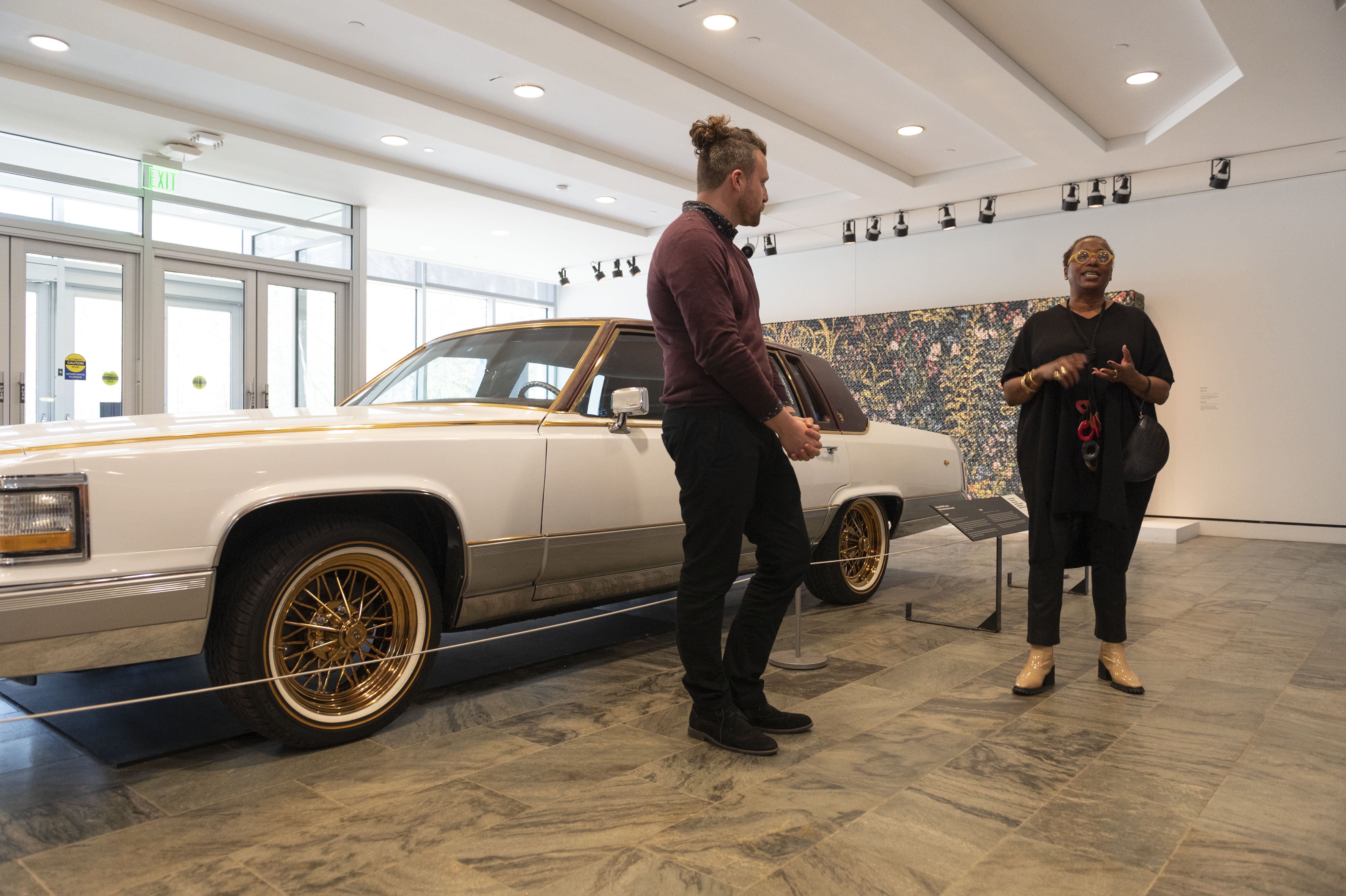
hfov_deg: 73.8
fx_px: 897
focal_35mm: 24
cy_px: 448
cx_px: 673
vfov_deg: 53.1
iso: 2000
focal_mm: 24
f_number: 4.5
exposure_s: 1/80
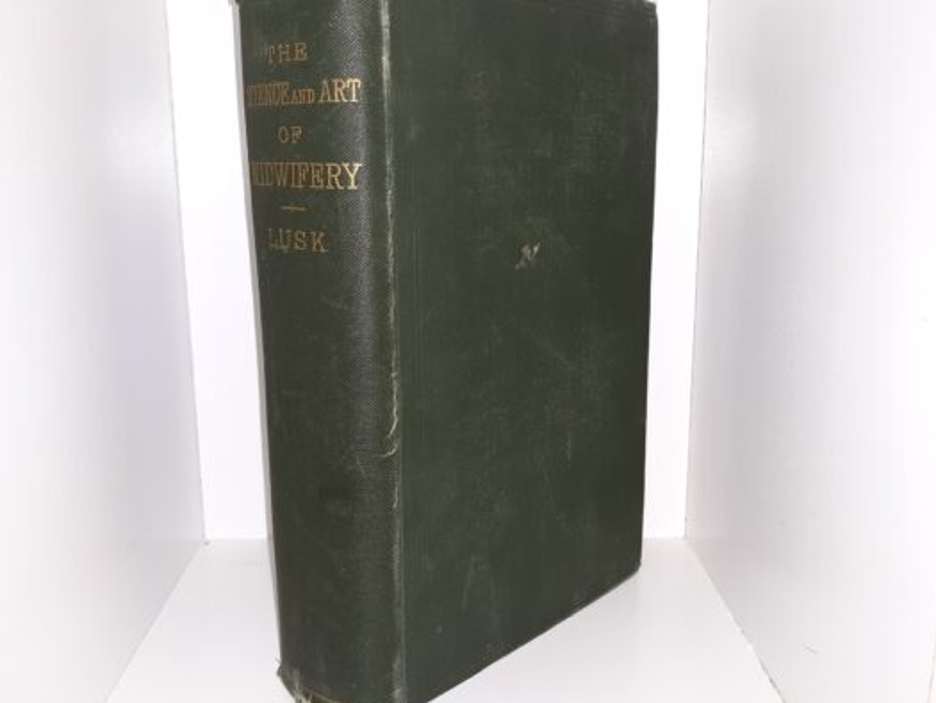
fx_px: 865
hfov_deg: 56.8
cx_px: 449
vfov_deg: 44.2
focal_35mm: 32
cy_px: 344
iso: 50
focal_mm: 3.7
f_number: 1.7
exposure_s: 1/60
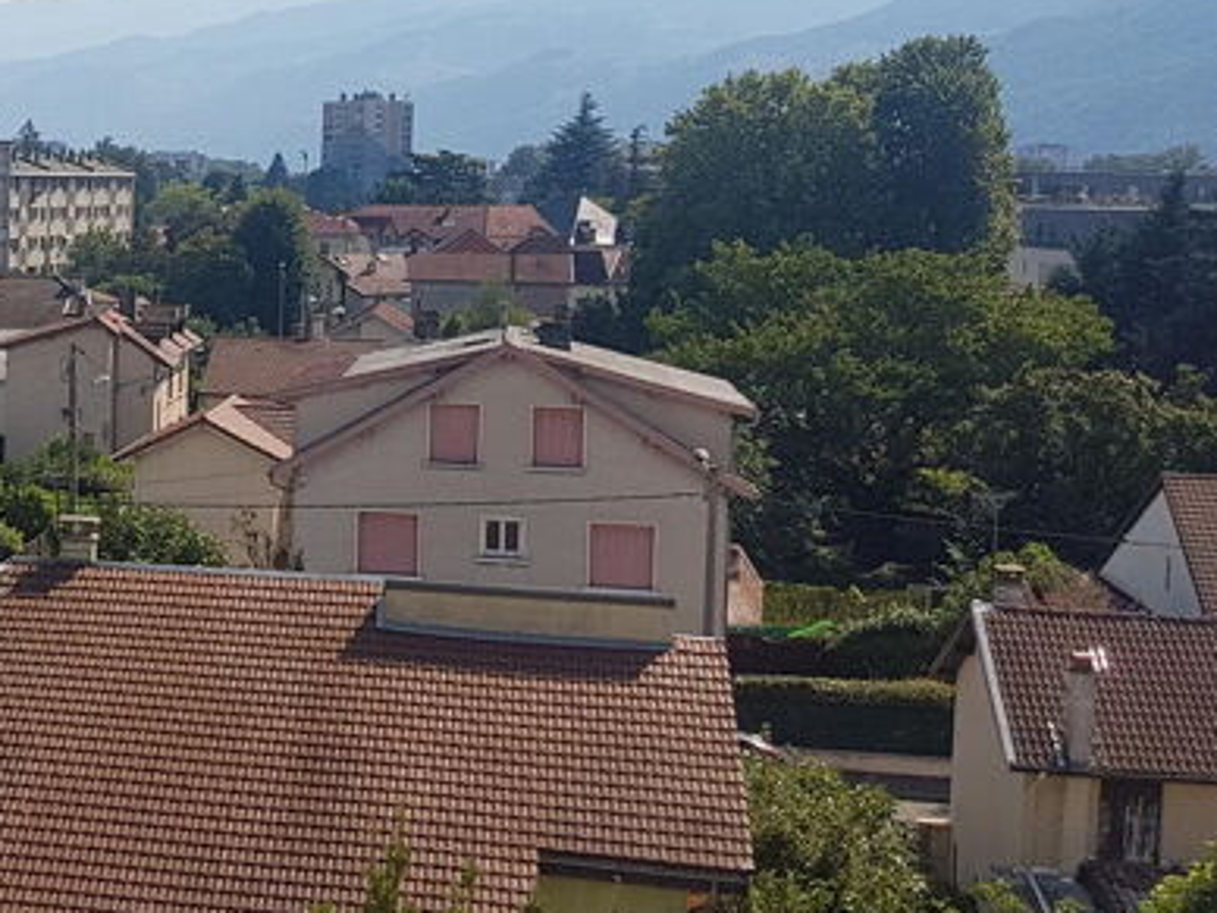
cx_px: -104
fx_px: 2356
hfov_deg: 26.8
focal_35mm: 67
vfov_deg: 21.9
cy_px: 351
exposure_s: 1/2760
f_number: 1.7
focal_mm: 4.2
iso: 40
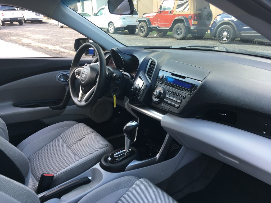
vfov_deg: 48.2
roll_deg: +2.6
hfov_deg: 61.7
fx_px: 227
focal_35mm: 29
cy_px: 102
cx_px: 136
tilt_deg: -21.0
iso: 25
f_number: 2.2
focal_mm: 4.15
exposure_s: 1/60
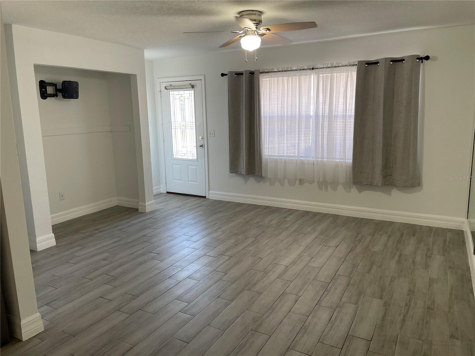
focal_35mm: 26
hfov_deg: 67.3
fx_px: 357
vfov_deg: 53.1
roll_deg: +1.3
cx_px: 238
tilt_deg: -10.7
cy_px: 178
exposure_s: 1/121
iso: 125
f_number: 1.6
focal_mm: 4.2
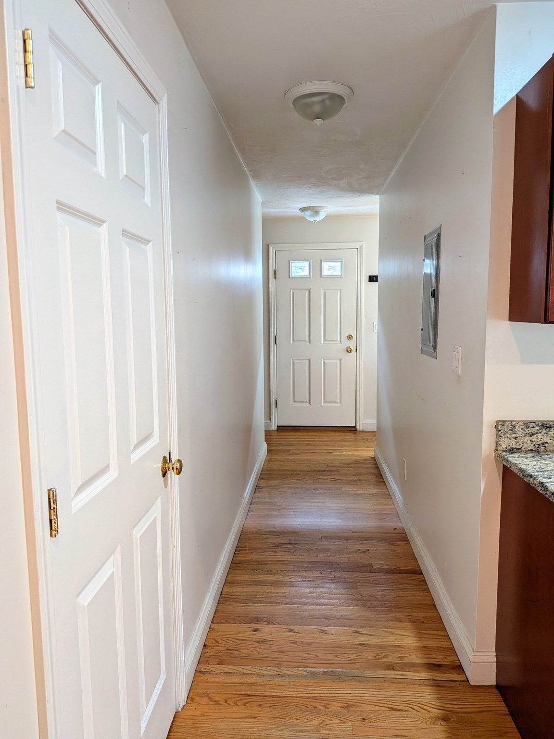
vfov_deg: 71.6
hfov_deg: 56.8
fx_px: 512
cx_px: 277
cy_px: 370
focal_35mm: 24
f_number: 1.7
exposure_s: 1/40
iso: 52
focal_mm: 4.53
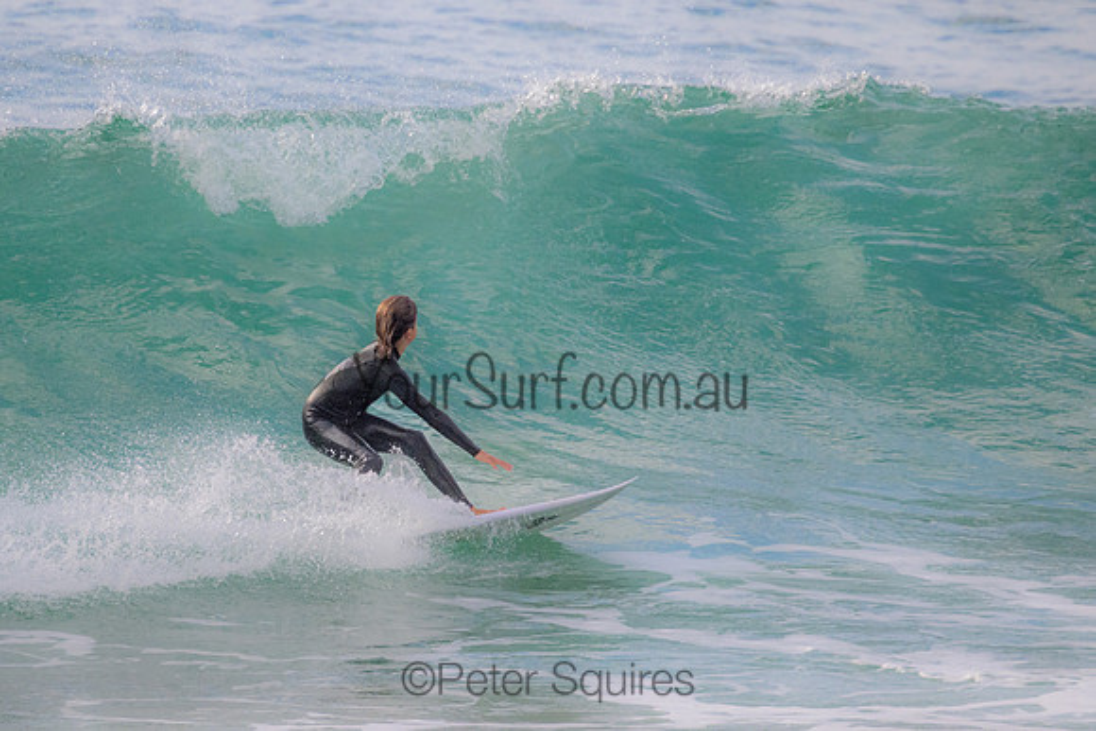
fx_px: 27343
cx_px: 453
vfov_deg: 1.5
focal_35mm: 898
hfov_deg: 2.3
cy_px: 300
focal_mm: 720
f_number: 11
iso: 2000
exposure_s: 1/1600
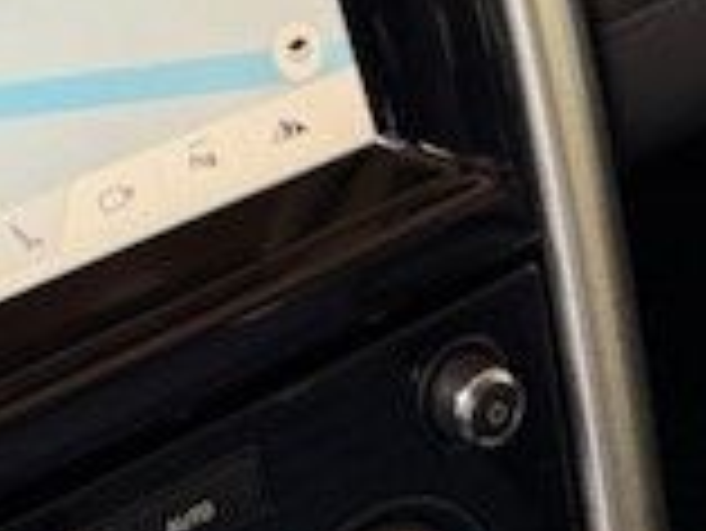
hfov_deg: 18.5
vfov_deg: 13.9
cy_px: -338
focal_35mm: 98
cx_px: -225
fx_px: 2000
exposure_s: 1/121
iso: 64
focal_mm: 6.76
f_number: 1.78
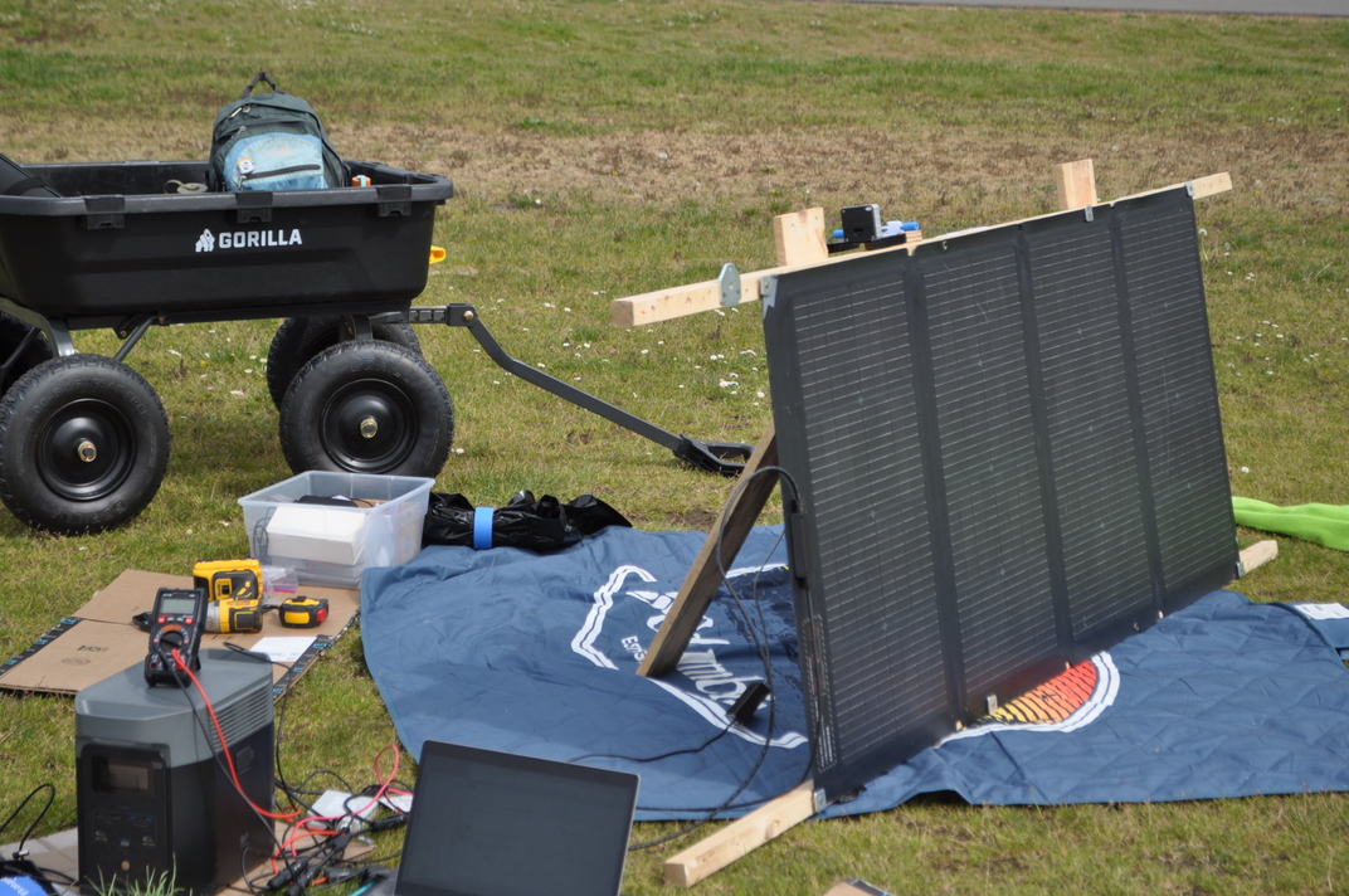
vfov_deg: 18.9
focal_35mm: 72
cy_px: 448
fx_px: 2695
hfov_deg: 28.1
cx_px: 674
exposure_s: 1/750
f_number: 5.6
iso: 200
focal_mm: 48
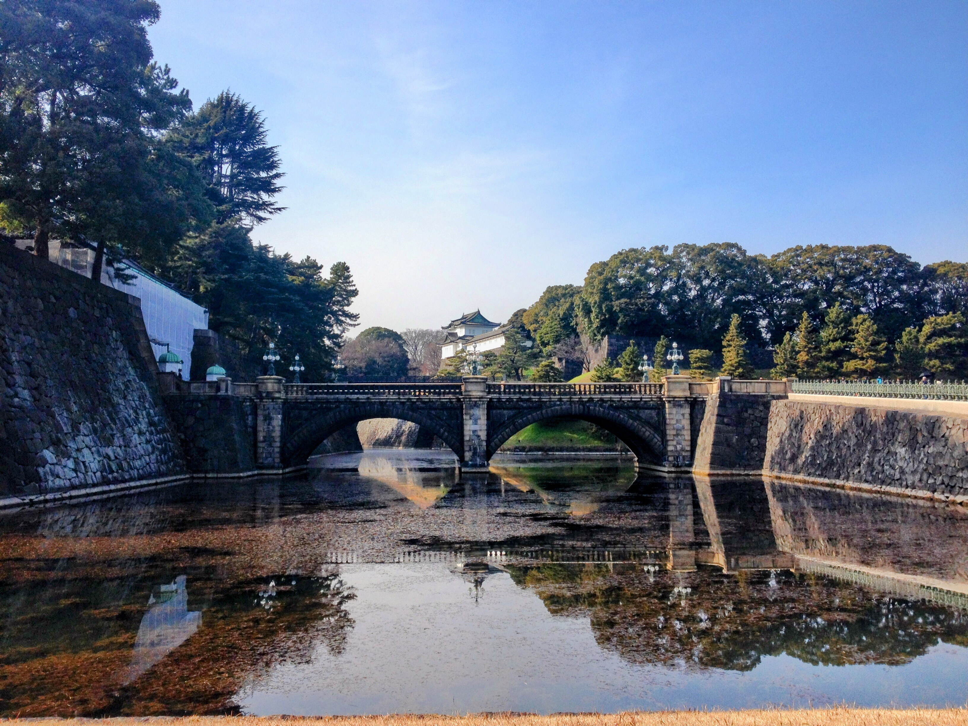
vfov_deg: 40.7
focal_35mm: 35
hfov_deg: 52.6
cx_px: 484
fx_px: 979
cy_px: 363
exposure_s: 1/1284
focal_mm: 4.28
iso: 50
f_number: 2.4
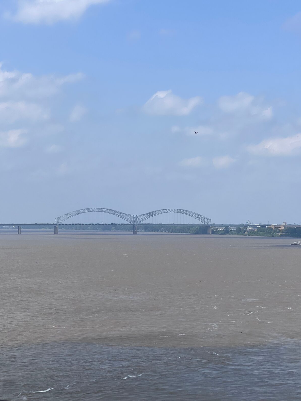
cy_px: 199
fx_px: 904
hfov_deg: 18.9
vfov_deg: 25.0
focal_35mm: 78
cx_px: 151
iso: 32
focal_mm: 9
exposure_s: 1/1488
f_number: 2.8
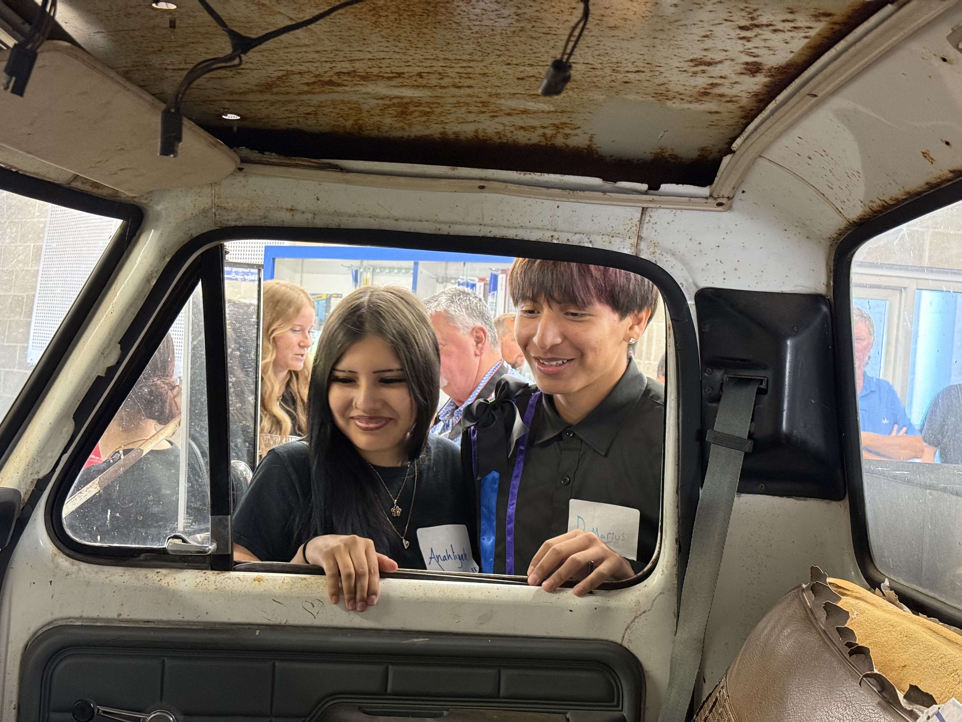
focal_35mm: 48
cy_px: 361
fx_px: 1334
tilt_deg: -0.6
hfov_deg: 39.7
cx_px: 481
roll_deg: -4.7
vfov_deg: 30.3
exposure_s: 1/40
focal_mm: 6.76
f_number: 1.78
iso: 320
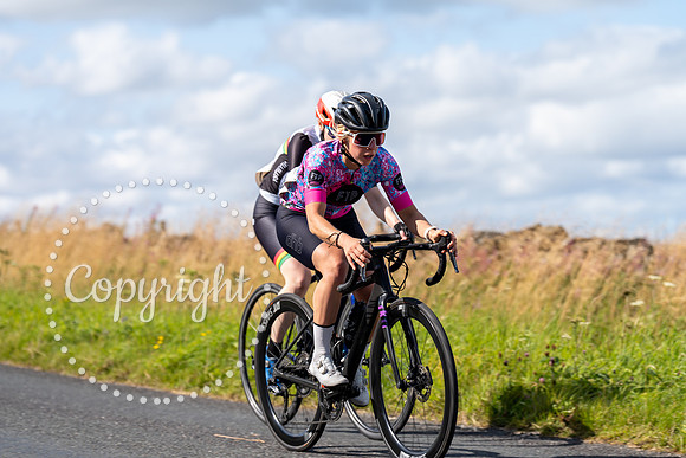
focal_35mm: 117
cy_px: 229
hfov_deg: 17.5
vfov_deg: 11.7
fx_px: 2230
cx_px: 343
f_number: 3.5
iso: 100
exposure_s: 1/800
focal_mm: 117
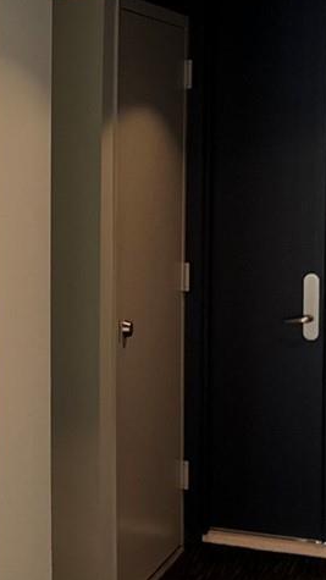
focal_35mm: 88
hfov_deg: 13.1
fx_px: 1353
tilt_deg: -4.2
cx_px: -128
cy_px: 250
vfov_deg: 24.2
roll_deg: +0.1
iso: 250
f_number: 1.78
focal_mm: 6.86
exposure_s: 1/80
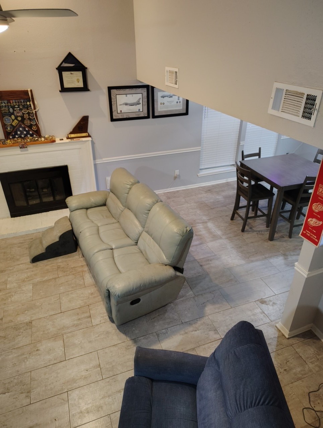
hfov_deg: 56.9
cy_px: 214
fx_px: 298
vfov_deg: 71.5
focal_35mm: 24
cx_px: 162
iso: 1447
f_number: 1.8
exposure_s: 1/30
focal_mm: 5.56
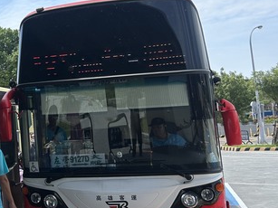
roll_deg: +3.3
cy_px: 59
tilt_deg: +7.7
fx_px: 530
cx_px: -30
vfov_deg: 22.1
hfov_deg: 26.9
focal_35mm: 66
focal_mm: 5.7
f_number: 1.5
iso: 50
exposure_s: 1/5319
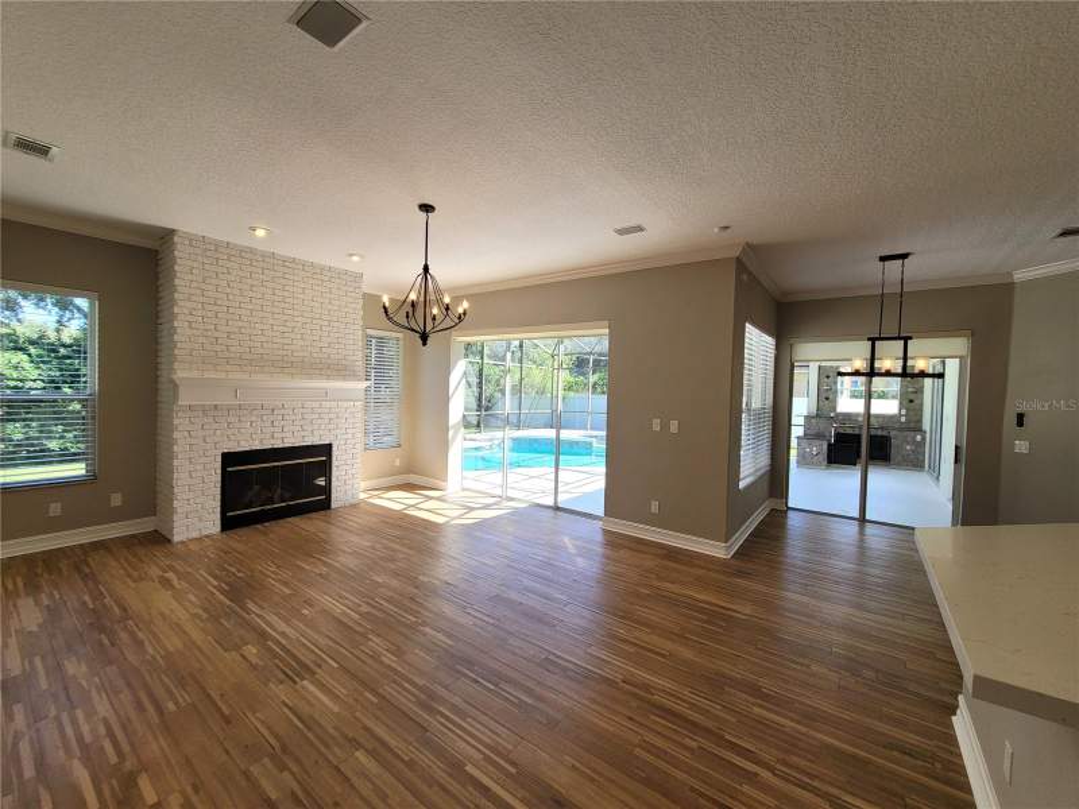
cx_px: 540
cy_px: 404
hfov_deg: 106.2
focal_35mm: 13
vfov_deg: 89.9
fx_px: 405
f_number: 2.2
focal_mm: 2.2
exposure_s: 1/165
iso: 64
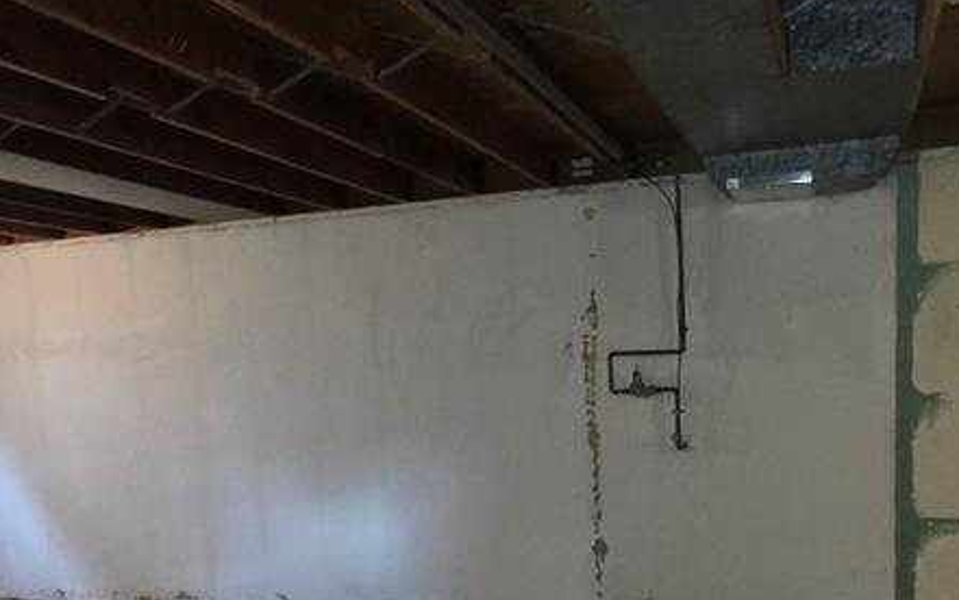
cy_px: 467
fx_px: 837
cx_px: 555
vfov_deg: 38.2
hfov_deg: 59.3
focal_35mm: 32
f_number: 1.9
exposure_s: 1/30
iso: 250
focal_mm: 2.2
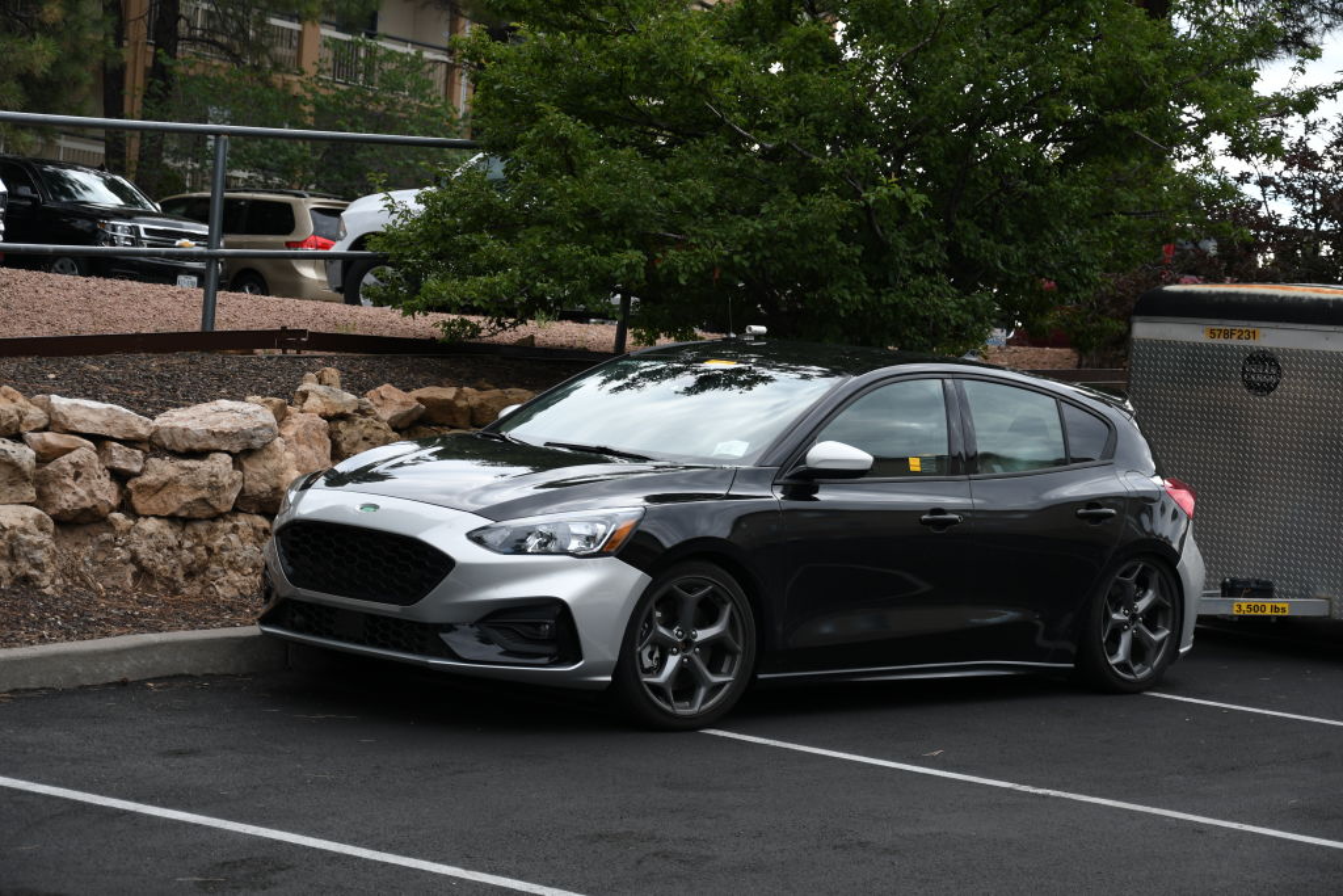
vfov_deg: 14.7
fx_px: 3470
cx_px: 672
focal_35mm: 93
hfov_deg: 21.9
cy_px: 448
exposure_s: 1/200
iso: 160
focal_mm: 62
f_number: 5.3
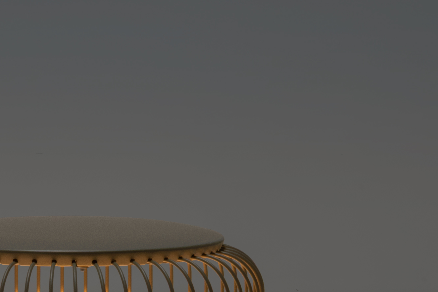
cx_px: 46
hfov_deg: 7.8
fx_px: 3224
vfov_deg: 5.2
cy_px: 236
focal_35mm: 265
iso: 100
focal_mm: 70
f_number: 13
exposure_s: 1/125
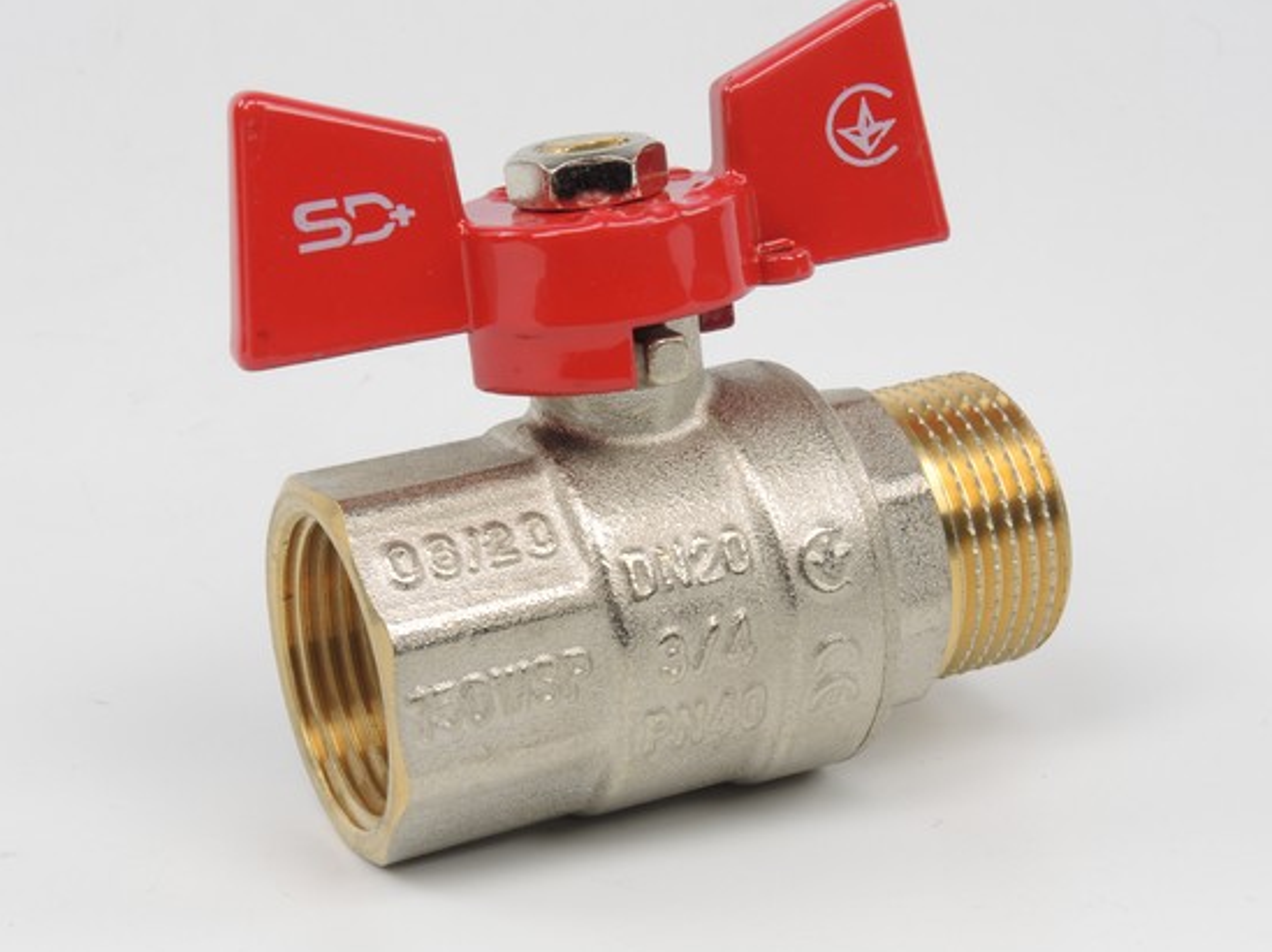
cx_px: 646
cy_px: 426
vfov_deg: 19.1
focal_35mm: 77
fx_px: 2828
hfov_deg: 25.4
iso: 100
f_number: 8
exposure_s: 1/80
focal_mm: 14.1
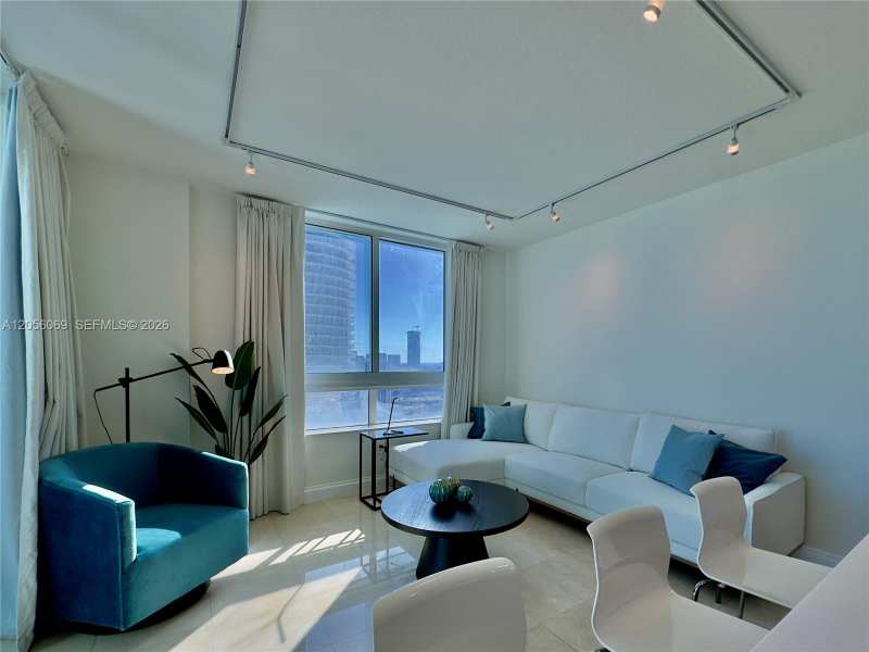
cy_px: 326
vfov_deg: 85.7
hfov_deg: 102.1
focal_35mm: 14
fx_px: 351
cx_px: 434
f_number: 2.2
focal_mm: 2.22
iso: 50
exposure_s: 1/831
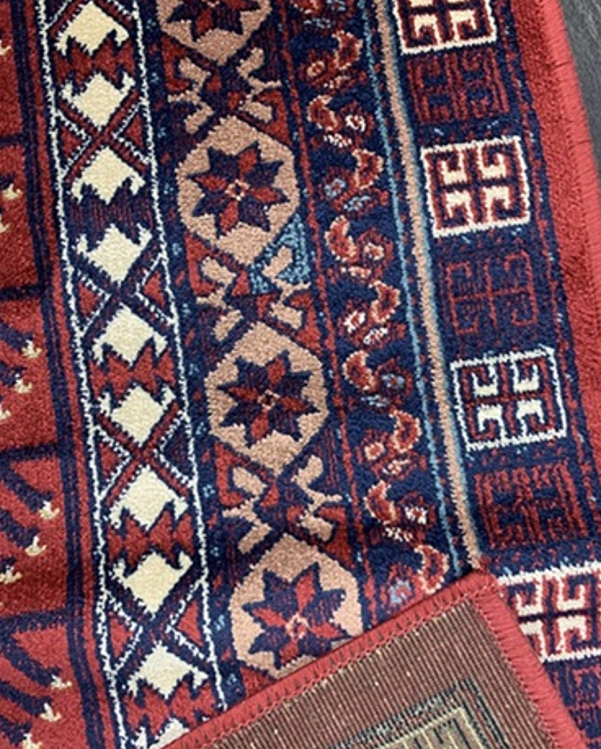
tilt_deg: -85.0
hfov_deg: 51.6
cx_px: 305
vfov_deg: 62.2
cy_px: 383
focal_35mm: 28
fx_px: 622
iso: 160
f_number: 1.8
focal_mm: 4.25
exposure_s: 1/60
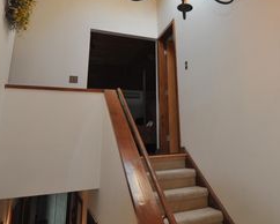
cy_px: 65
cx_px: 186
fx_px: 241
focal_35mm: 29
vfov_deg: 48.7
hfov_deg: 59.0
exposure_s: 1/160
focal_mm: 10
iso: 400
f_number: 3.5
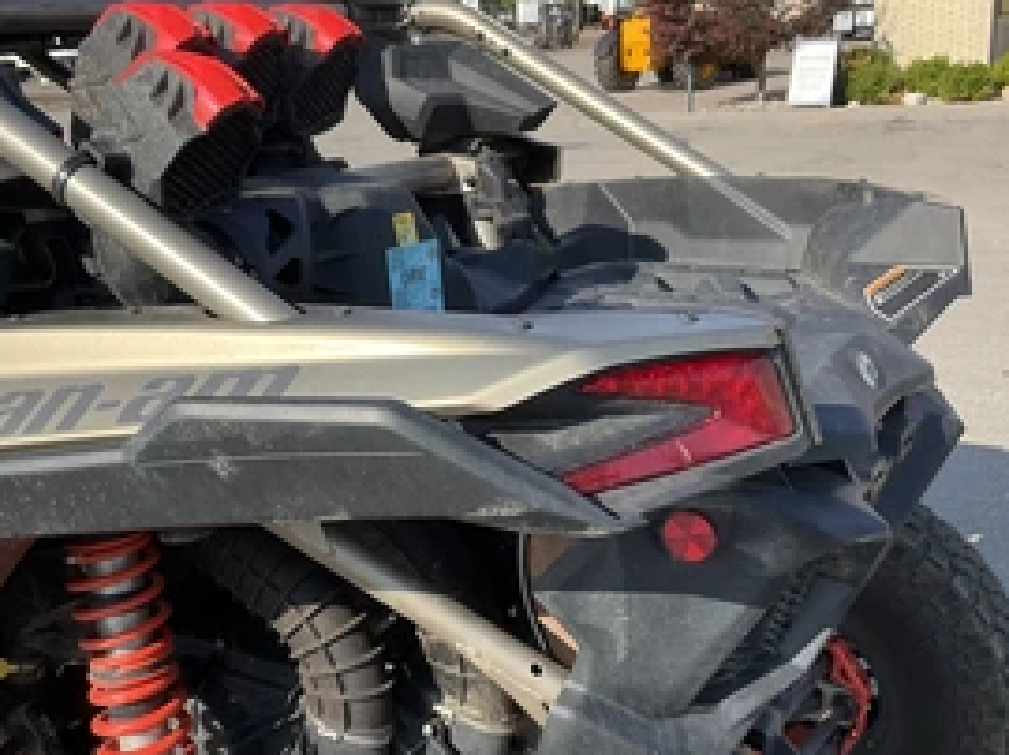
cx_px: 404
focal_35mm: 43
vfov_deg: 33.4
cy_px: 467
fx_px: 1252
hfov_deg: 43.7
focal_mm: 3
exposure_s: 1/816
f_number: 1.8
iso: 25
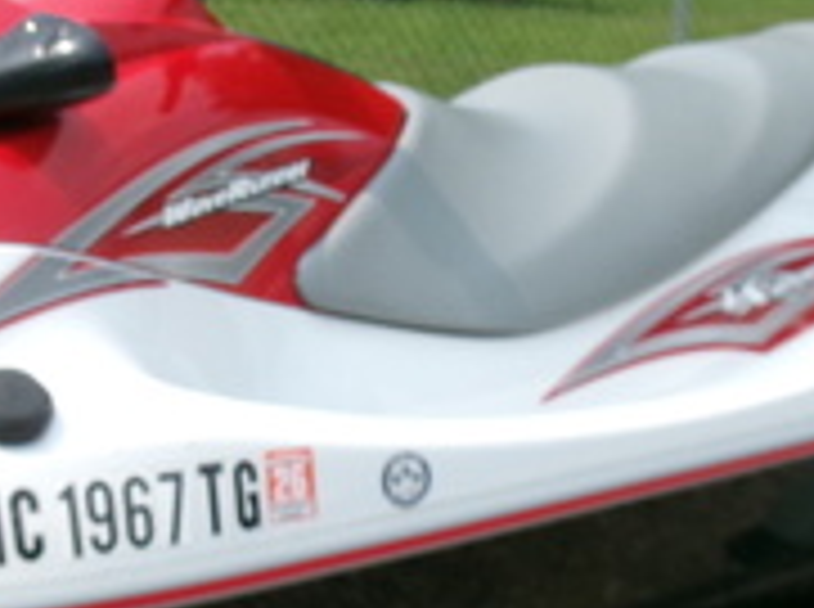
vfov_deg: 15.8
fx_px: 2183
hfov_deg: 21.1
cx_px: 333
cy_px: 374
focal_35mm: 93
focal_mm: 5.1
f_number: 10.8
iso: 100
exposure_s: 1/120
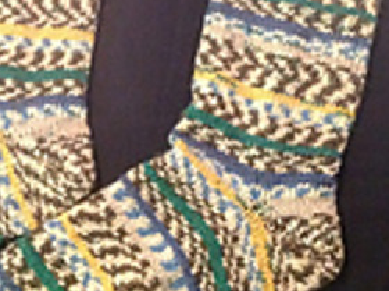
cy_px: 58
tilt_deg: -85.2
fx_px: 897
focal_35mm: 80
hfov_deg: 24.1
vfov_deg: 18.2
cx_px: 89
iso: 800
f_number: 2.4
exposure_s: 1/15
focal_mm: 4.28
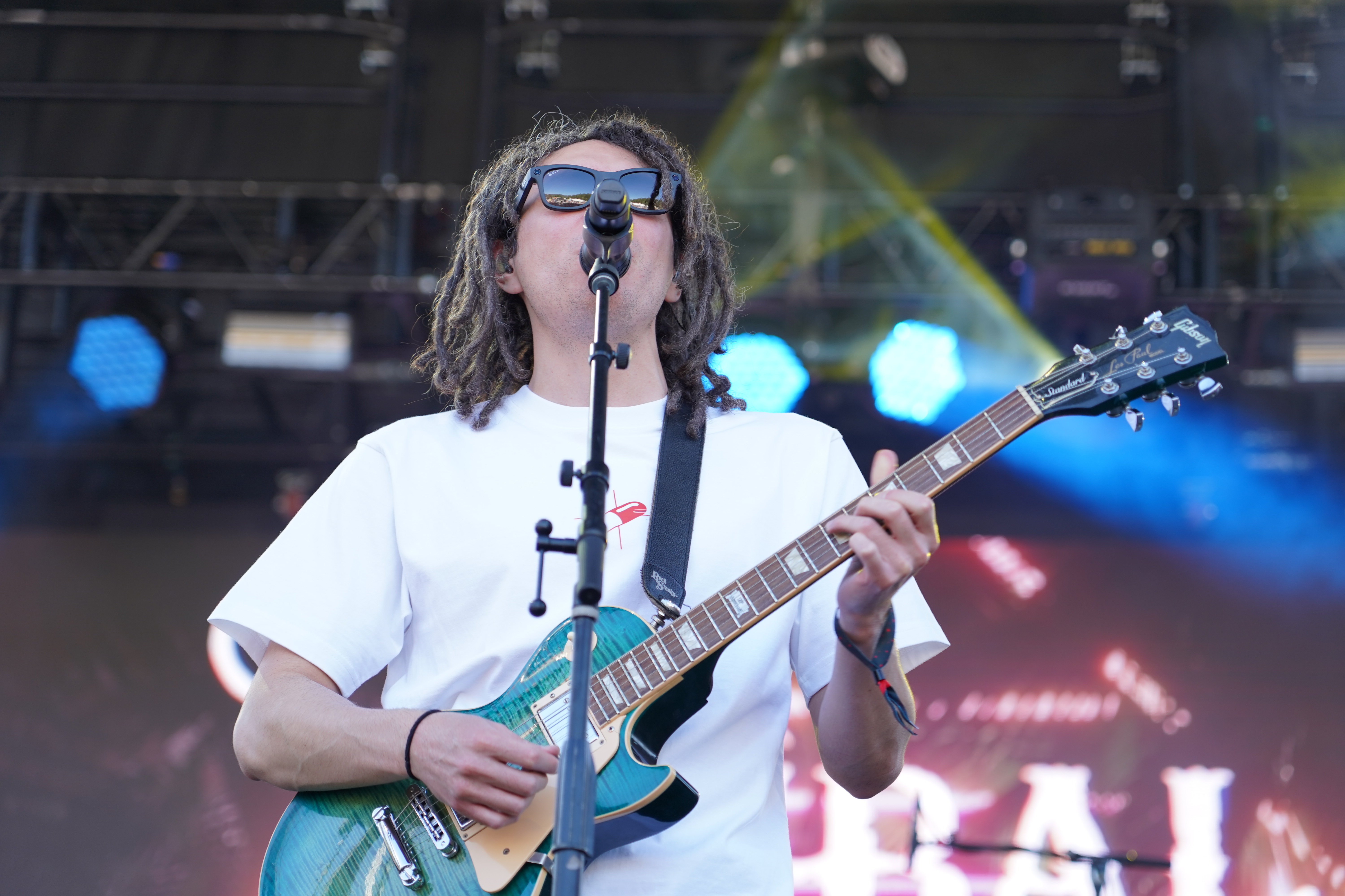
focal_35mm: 105
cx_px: 672
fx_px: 3923
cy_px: 448
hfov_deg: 19.5
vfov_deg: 13.0
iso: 200
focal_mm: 105
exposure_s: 1/125
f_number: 4
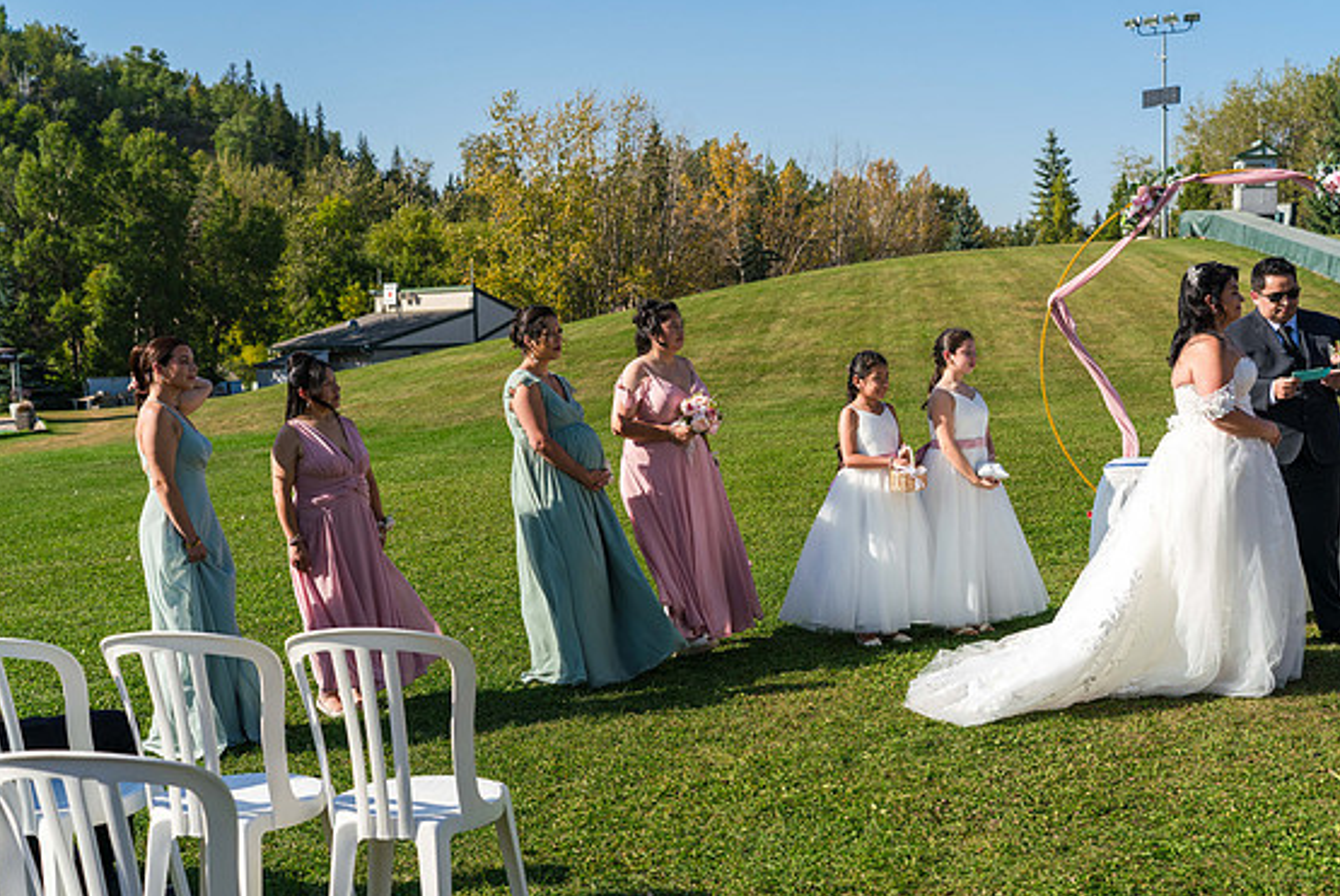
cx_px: 691
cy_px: 458
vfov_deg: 28.7
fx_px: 1751
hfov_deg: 41.9
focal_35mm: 47
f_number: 5
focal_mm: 45
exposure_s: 1/1250
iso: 250
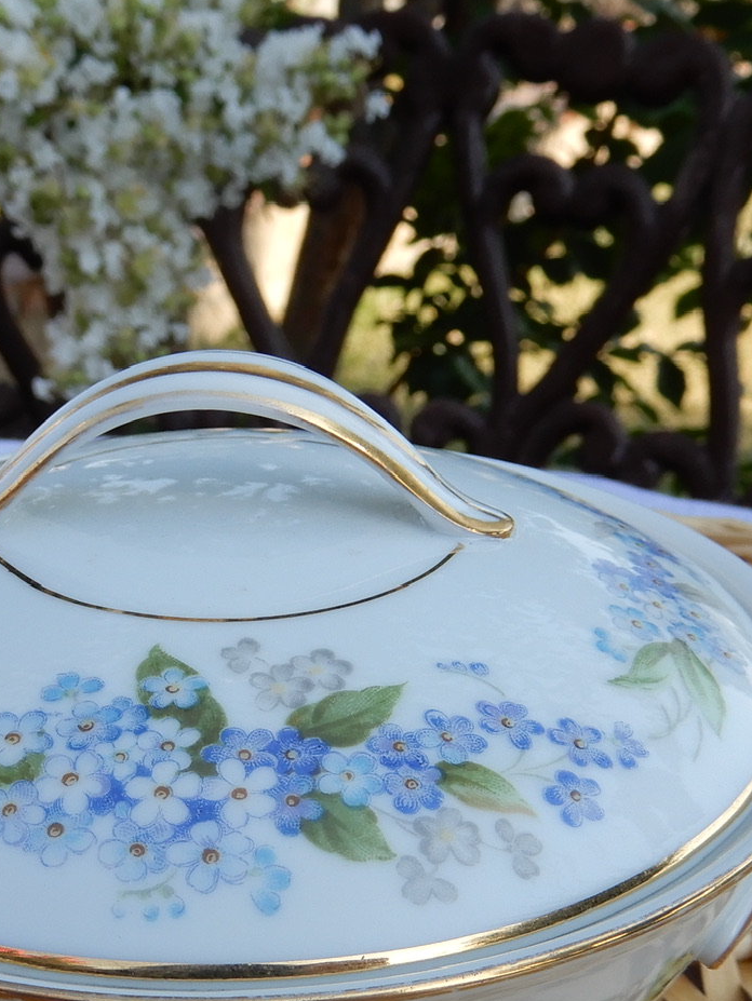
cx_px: 183
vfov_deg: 35.3
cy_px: 763
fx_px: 1534
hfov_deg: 27.2
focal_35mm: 53
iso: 80
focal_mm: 4.3
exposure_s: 1/400
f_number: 3.4
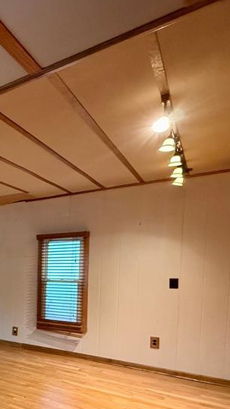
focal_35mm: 29
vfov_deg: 63.8
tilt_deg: -2.9
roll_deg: -0.7
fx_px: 315
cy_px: 284
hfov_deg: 27.9
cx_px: -111
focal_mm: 2.22
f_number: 2.2
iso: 640
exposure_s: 1/60
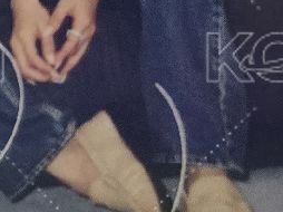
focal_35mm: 174
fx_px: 1421
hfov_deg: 9.8
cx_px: -429
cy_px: -145
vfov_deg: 8.3
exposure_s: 1/60.2
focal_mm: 6.3
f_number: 1.7
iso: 800
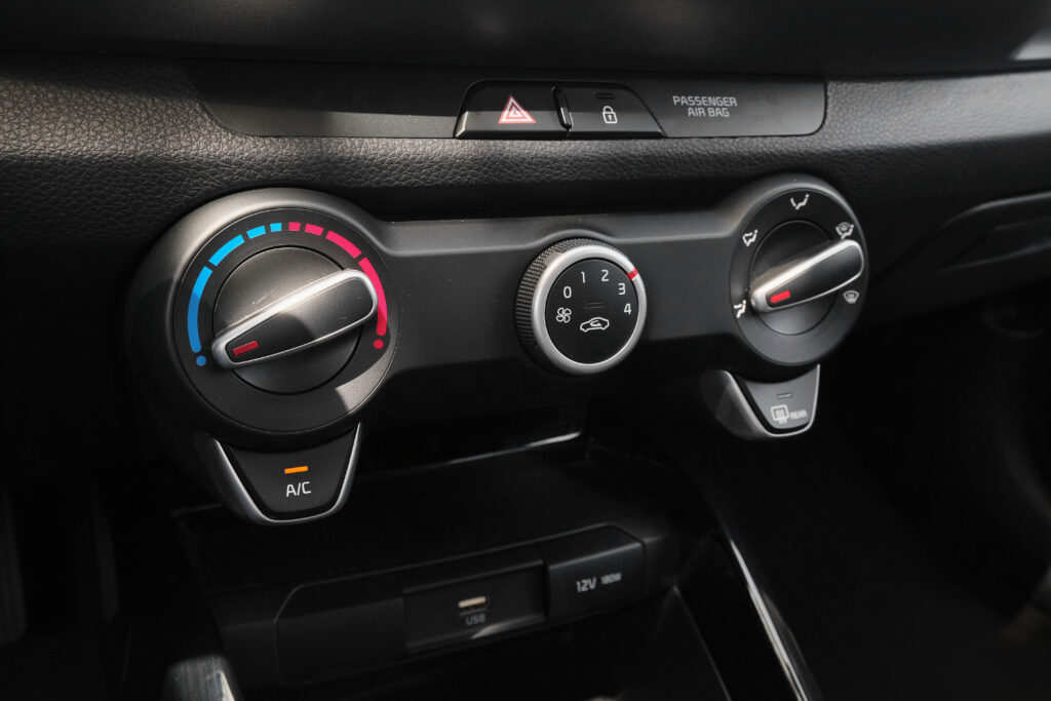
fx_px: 934
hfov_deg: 58.7
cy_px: 350
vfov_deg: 41.1
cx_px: 526
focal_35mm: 32
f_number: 9
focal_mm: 21.5
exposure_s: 1/125
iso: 2000
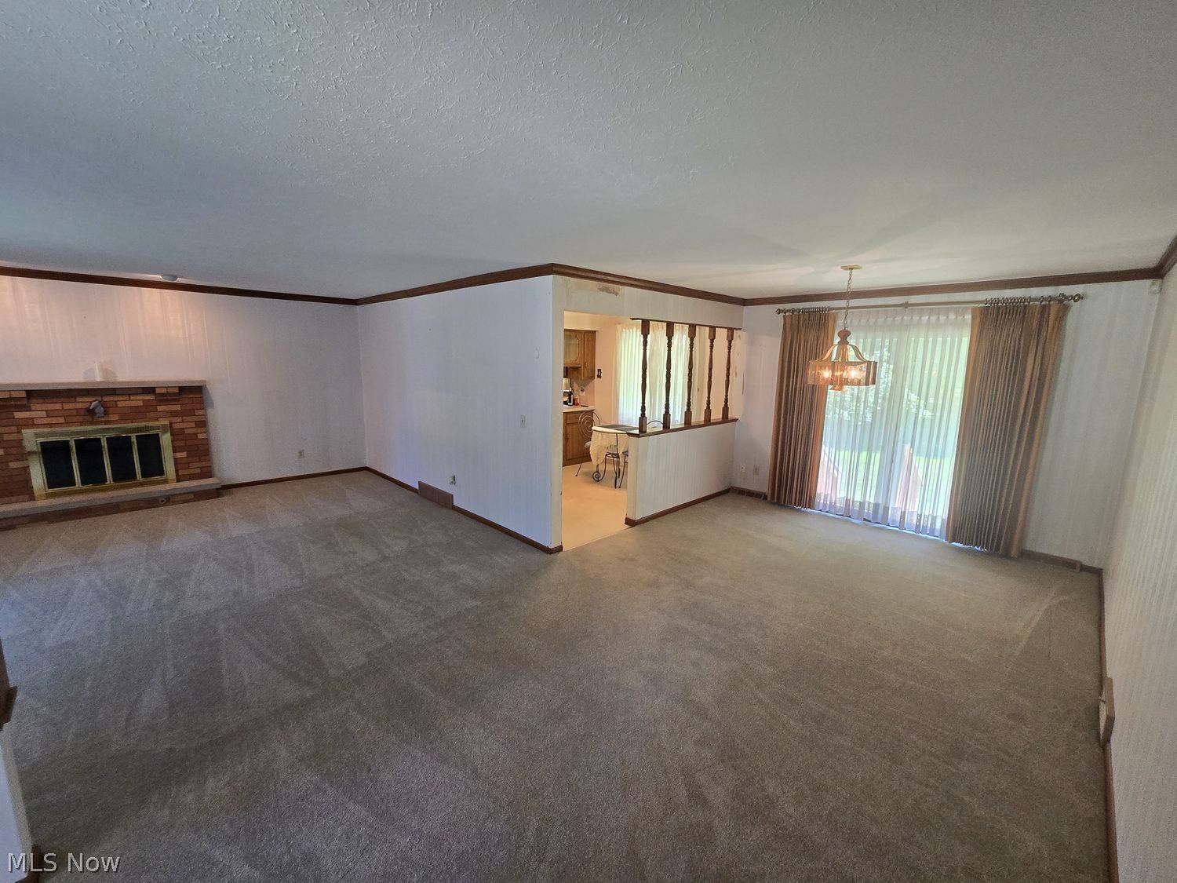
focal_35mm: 13
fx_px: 442
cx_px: 588
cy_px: 442
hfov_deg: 106.2
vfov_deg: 89.9
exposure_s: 1/60
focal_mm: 2.2
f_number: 2.2
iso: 200
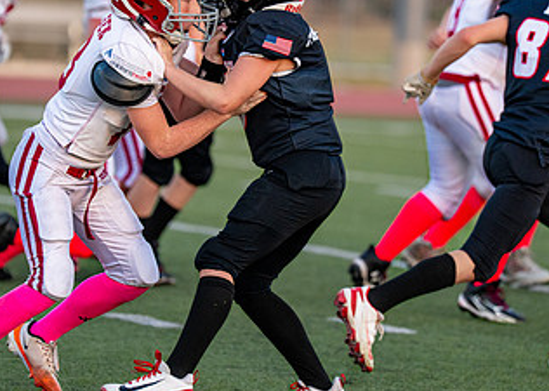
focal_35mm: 385
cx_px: 248
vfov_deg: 3.7
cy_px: 116
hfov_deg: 5.2
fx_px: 5997
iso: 1250
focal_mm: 200
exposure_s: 1/1250
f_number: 2.8
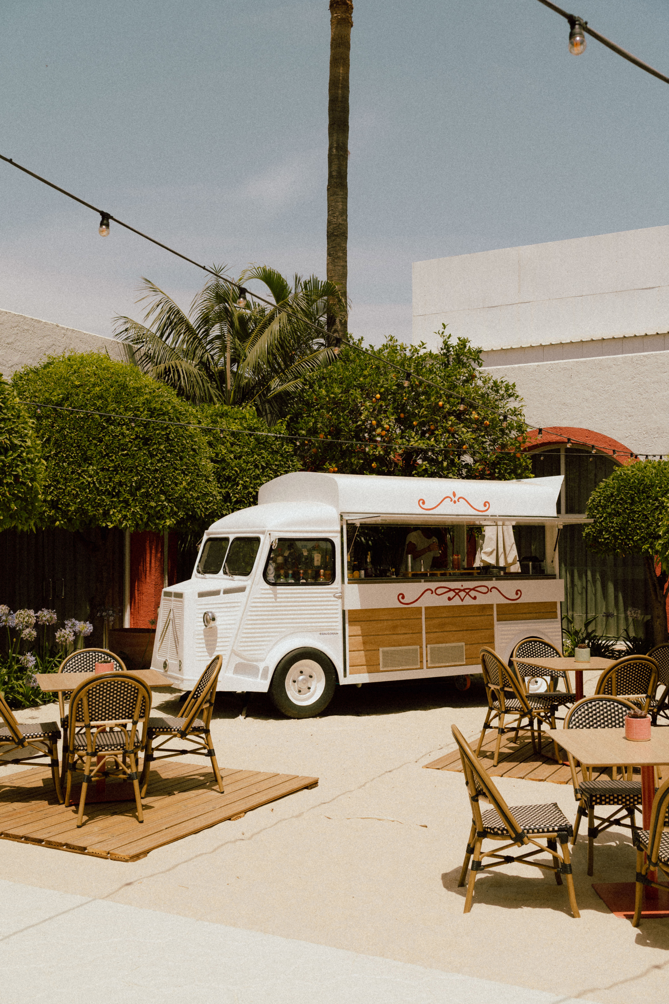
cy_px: 502
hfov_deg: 37.9
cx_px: 334
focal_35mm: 35
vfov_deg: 54.4
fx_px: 976
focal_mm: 35
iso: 80
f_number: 5.6
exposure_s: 1/640
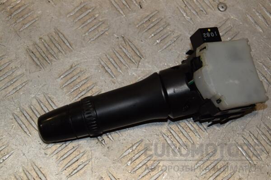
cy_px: 90
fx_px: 655
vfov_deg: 15.7
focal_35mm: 87
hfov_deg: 23.4
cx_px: 136
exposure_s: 1/200
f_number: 9
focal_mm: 58
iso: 800
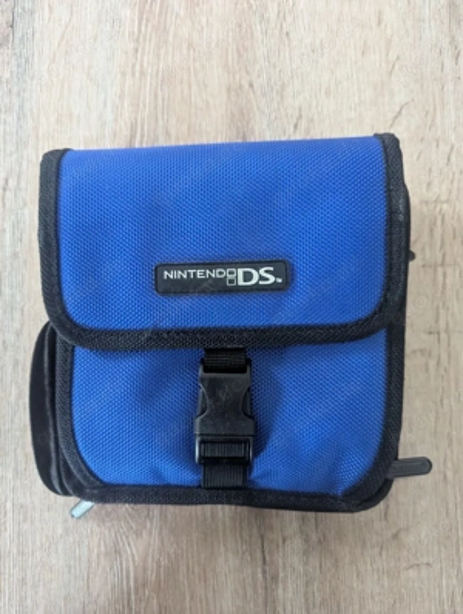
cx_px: 232
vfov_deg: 71.5
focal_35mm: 24
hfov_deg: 57.0
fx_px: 427
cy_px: 307
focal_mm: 6.81
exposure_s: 1/50
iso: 2643
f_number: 1.85
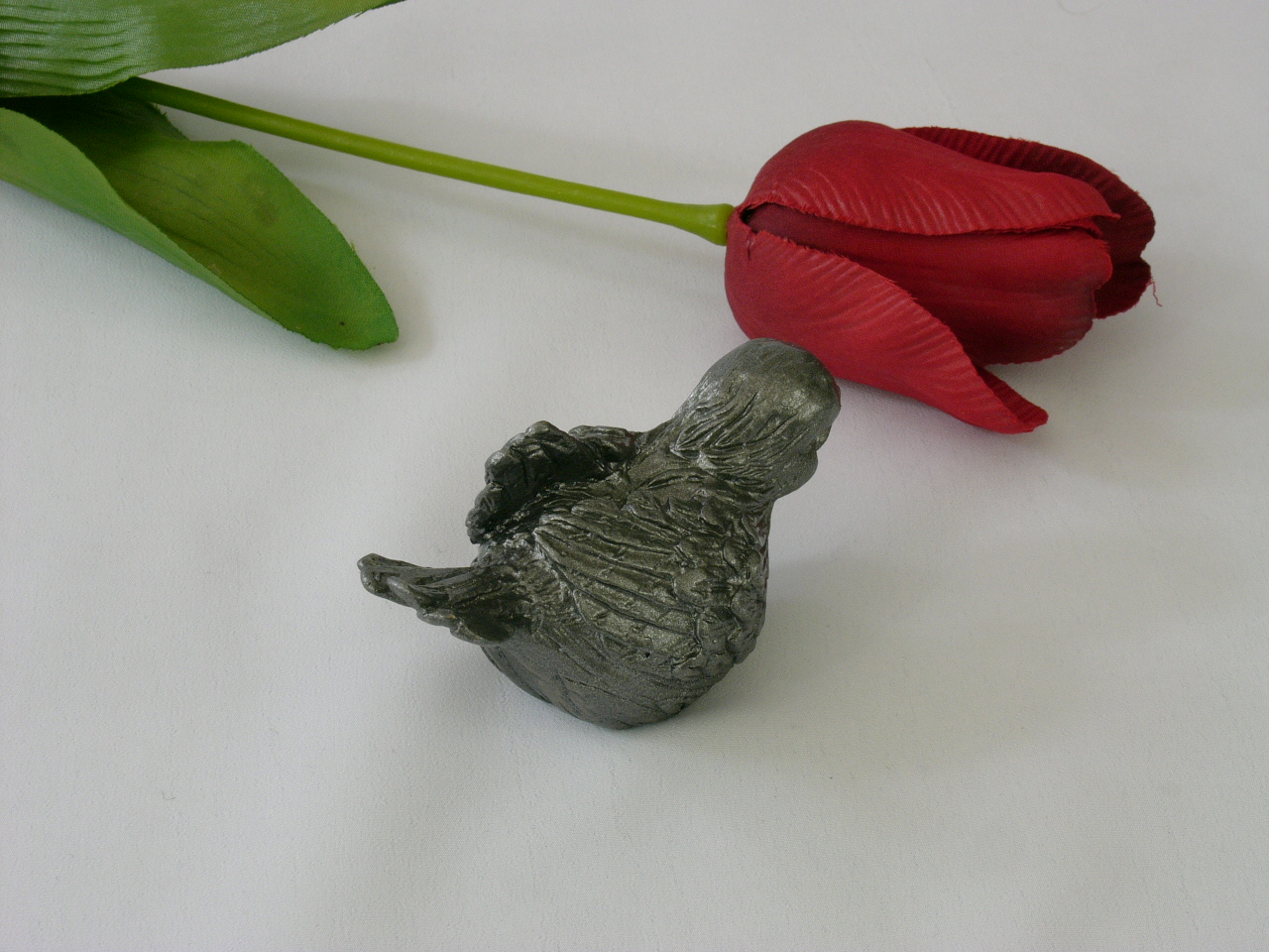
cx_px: 634
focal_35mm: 90
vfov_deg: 16.4
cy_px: 476
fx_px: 3299
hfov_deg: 21.8
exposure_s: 1/4
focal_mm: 22.5
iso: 100
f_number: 9
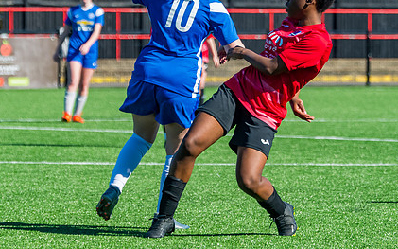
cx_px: 209
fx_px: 4241
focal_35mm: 391
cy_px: 120
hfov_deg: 5.4
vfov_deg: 3.4
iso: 400
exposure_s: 1/2000
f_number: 5
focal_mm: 165
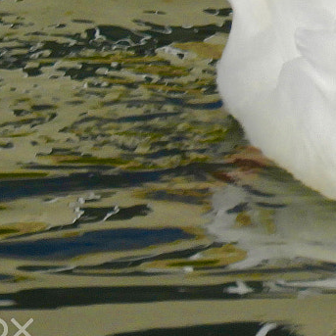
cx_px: 574
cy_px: -119
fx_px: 16297
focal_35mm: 1484
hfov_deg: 1.2
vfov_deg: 1.2
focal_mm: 64.5
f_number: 5.6
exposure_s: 1/640
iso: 100
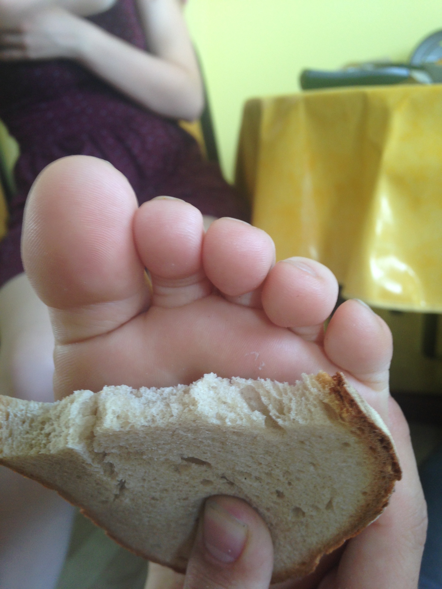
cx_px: 221
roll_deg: +0.0
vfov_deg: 55.4
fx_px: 562
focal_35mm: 33
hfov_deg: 42.9
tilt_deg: -9.3
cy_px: 294
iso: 50
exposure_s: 1/24
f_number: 2.4
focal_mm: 4.12
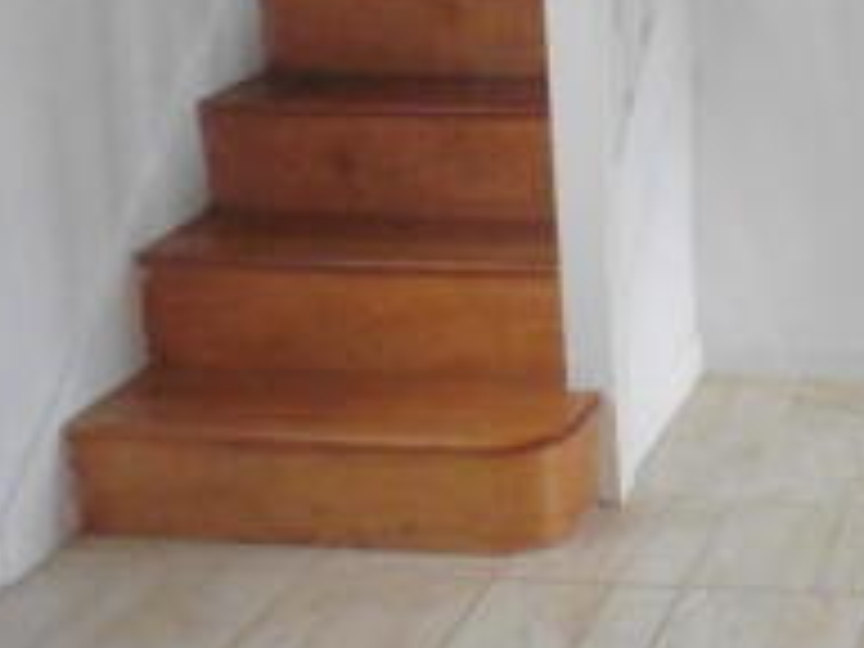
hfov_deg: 24.2
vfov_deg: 19.1
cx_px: 1046
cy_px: -124
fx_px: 1822
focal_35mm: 73
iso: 1000
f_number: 3.3
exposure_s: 1/500
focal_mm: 4.3
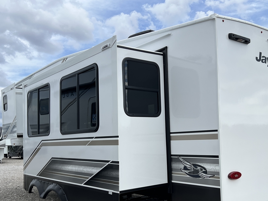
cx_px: 156
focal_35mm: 39
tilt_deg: +1.8
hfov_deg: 47.7
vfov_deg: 36.4
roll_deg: +2.2
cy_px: 135
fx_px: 302
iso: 50
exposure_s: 1/3704
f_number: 1.5
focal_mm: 5.7
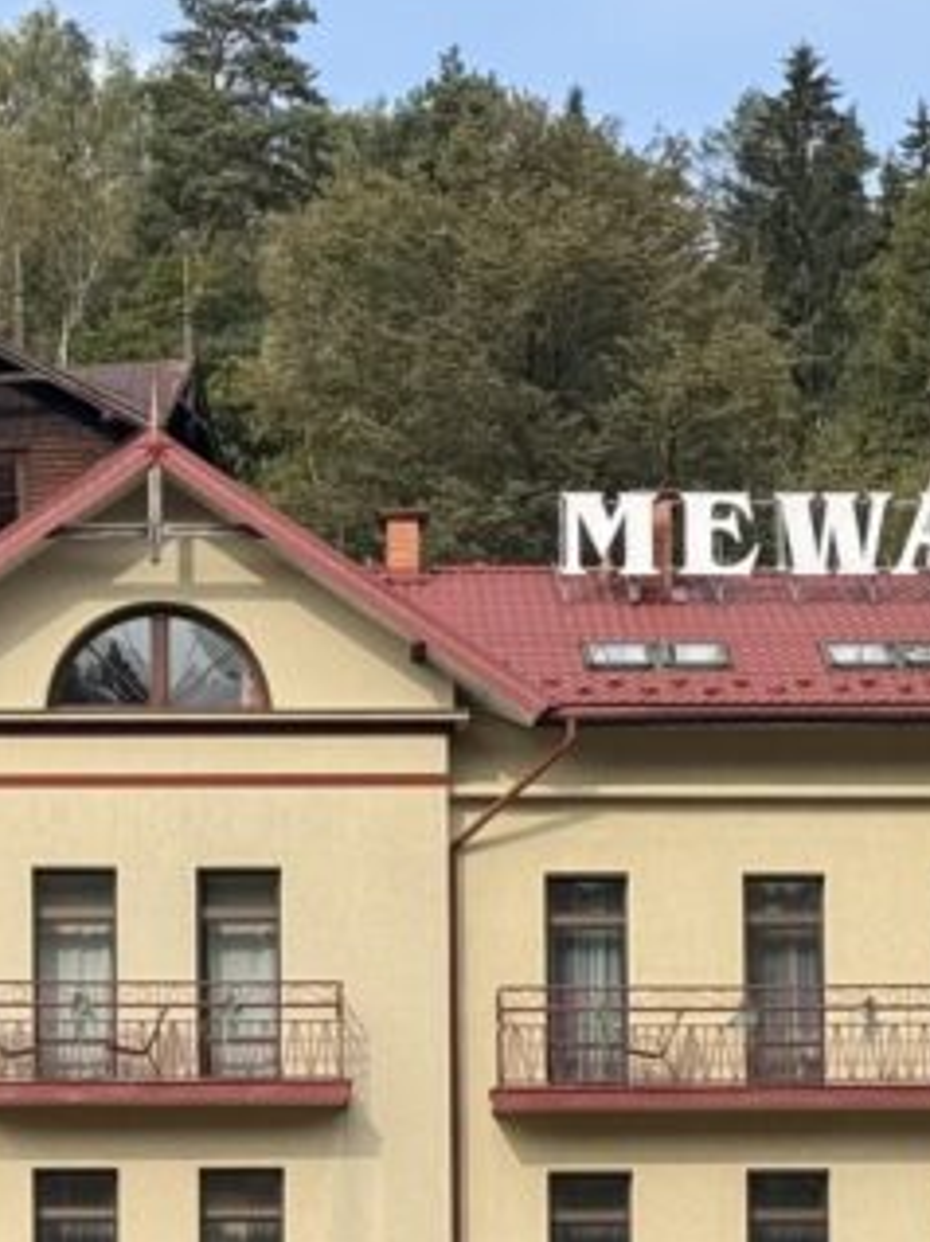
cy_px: 1074
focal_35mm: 116
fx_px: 4161
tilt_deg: +6.0
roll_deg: +0.6
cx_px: 832
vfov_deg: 16.8
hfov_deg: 12.7
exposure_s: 1/1869
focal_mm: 6.76
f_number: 1.78
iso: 64
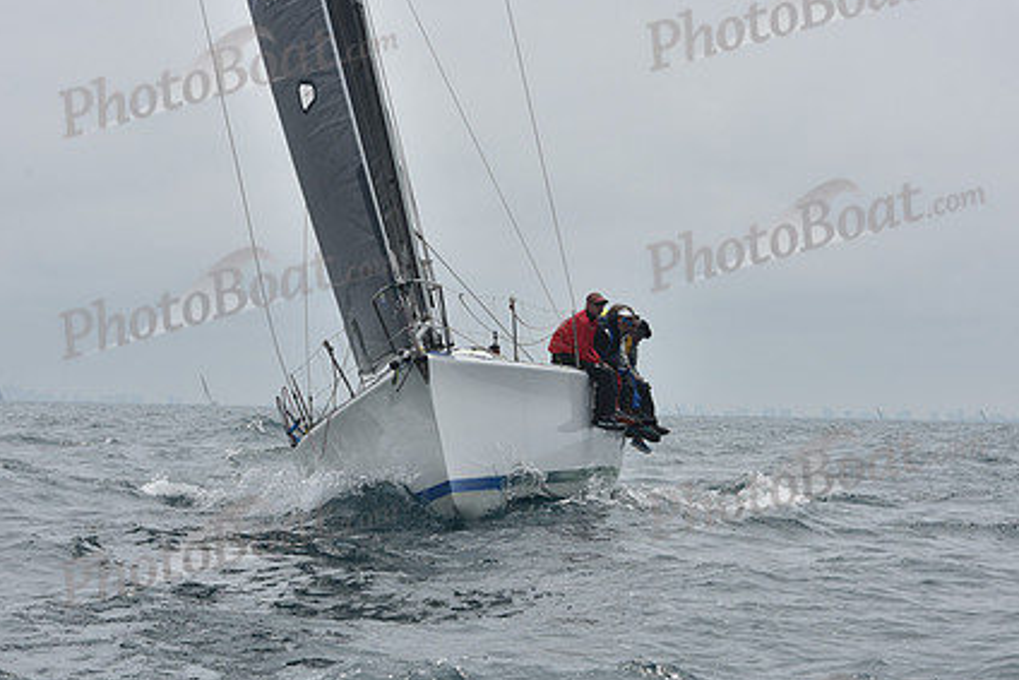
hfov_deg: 15.8
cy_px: 388
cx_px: 524
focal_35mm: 130
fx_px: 3681
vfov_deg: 10.6
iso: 250
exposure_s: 1/800
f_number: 13
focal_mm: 95
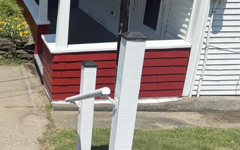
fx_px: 353
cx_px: -7
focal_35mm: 54
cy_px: 64
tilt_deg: -20.4
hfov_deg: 33.9
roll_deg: +0.3
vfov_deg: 23.9
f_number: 1.78
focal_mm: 6.76
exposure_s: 1/5319
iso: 80
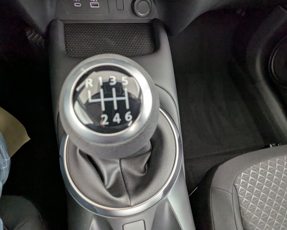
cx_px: 152
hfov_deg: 89.5
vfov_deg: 77.0
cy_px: 115
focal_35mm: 17
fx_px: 144
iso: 152
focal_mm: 2.35
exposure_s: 1/23.8
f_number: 2.2
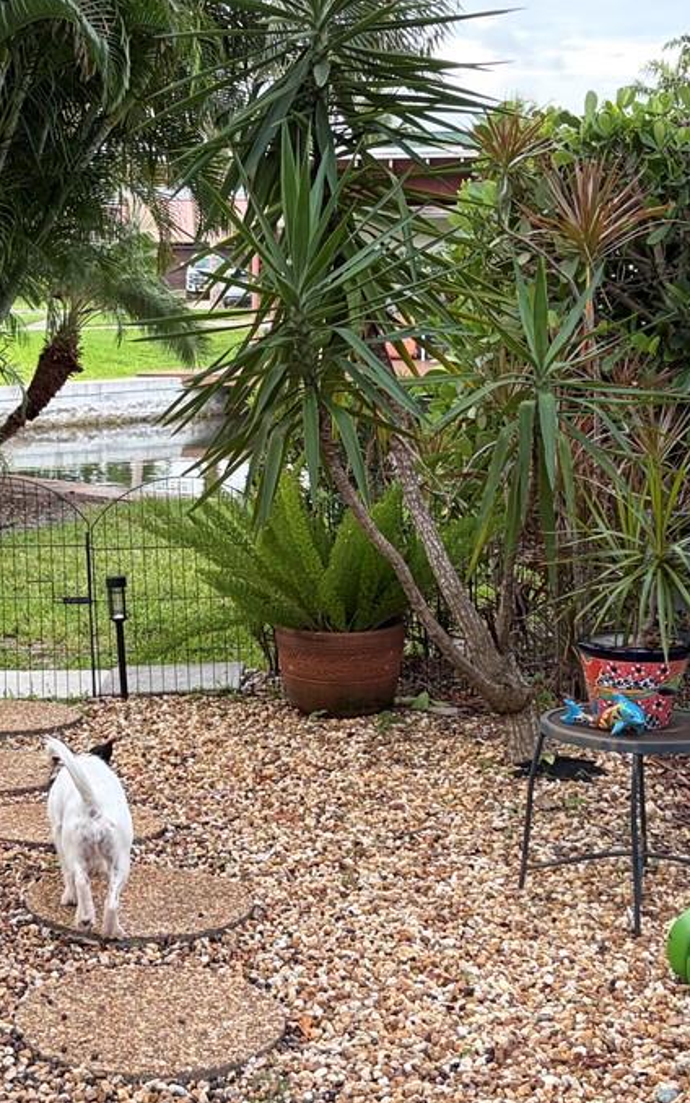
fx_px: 1955
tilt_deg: -8.0
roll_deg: +1.0
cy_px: 556
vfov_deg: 31.5
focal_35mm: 65
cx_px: 143
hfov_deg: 19.8
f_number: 1.6
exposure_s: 1/108
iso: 125
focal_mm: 5.96
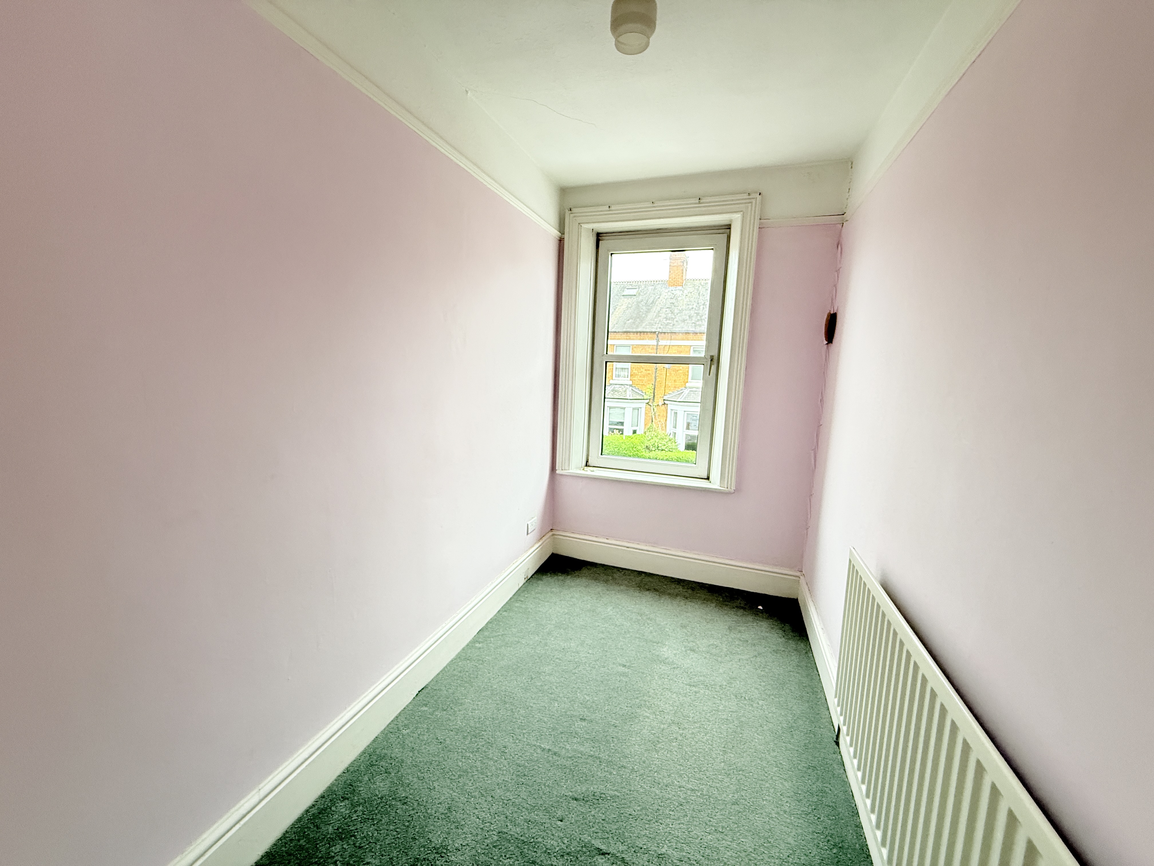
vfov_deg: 85.7
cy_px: 433
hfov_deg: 102.1
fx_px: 467
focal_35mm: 14
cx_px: 577
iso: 250
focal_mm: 2.22
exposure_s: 1/99
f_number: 2.2
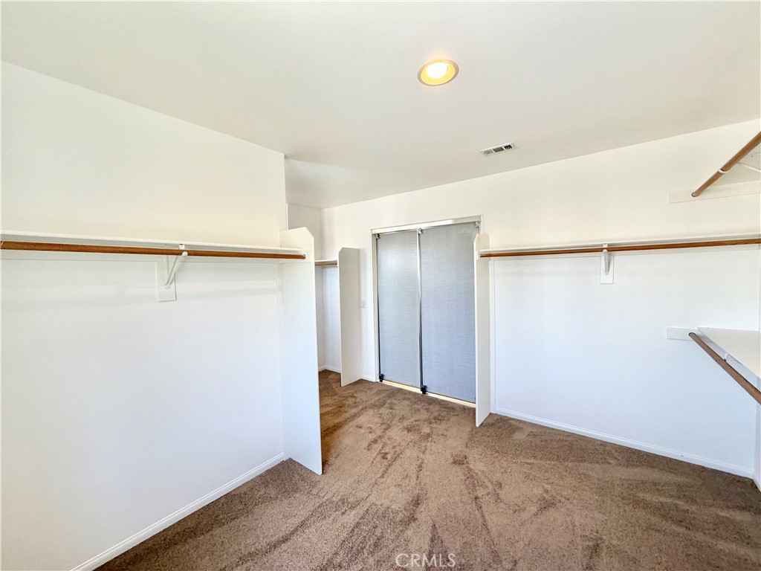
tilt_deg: -1.0
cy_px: 286
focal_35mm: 14
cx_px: 380
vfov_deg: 85.7
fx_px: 308
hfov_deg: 102.1
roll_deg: +2.1
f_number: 2.2
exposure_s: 1/120
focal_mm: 2.22
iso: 125
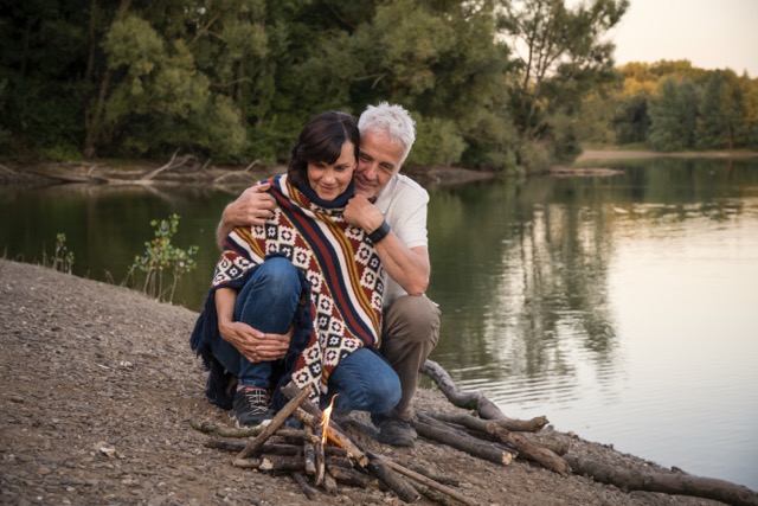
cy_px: 253
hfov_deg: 33.4
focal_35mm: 60
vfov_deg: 22.6
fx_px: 1264
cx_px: 379
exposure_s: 1/160
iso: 250
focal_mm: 40
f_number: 3.5
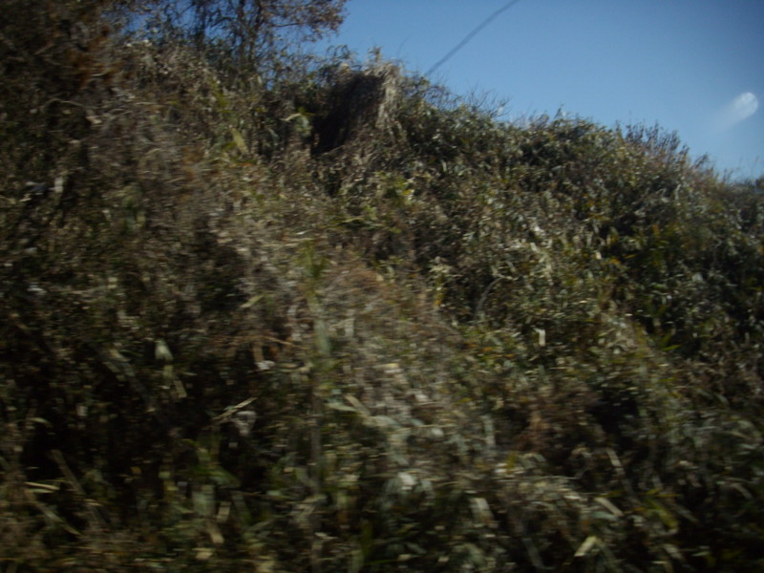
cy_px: 286
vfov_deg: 38.7
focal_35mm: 37
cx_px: 382
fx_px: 817
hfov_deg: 50.1
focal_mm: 6.2
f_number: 5.6
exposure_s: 1/320
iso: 80
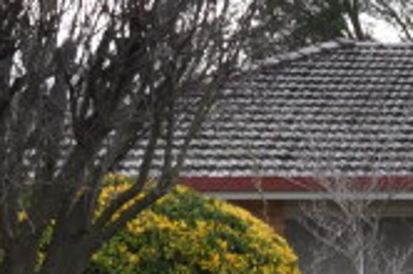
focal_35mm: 185
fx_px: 2118
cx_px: 746
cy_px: 316
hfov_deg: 10.5
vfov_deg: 7.3
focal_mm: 20
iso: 200
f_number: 8
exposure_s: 1/200
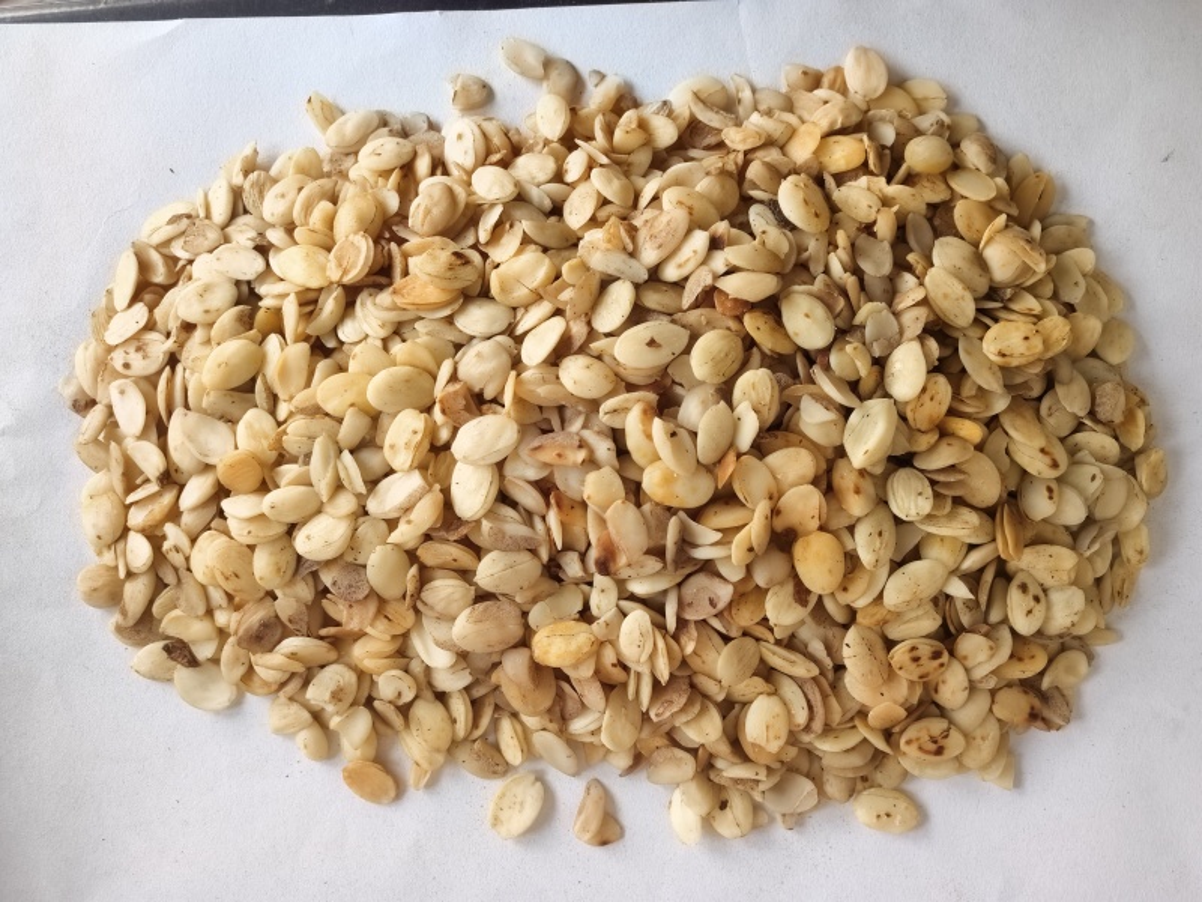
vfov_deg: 51.4
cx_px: 601
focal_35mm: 27
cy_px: 451
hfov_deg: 65.3
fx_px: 938
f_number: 4
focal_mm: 5.75
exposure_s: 1/50
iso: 200
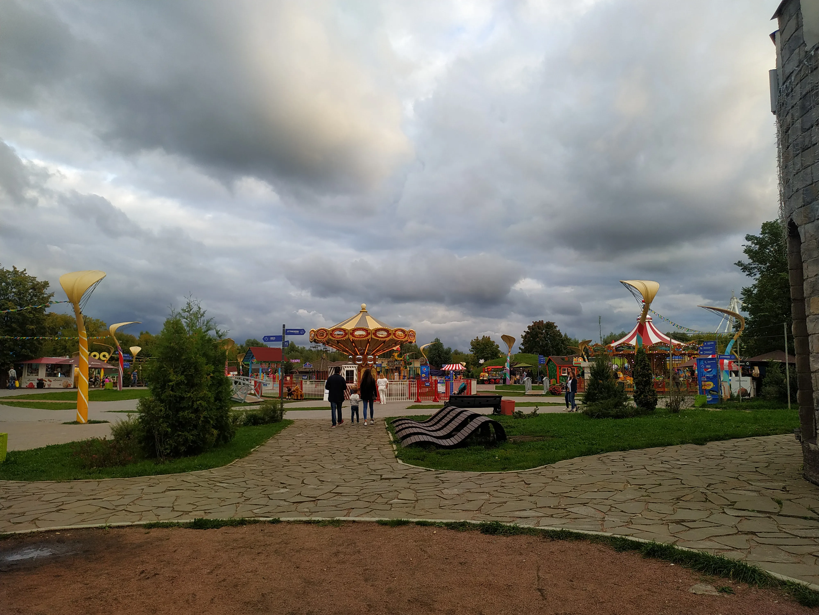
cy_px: 308
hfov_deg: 71.6
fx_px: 568
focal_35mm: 24
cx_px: 410
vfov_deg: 56.8
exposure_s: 1/390
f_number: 1.9
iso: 100
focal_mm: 3.94
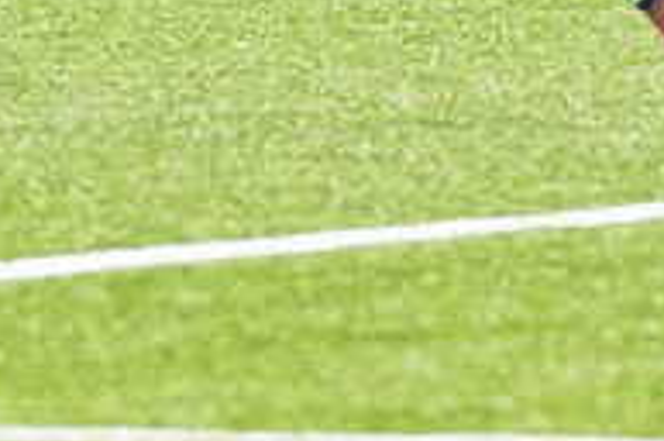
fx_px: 17585
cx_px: -325
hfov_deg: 2.2
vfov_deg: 1.4
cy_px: 131
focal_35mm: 955
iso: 200
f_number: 4
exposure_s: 1/2000
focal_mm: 86
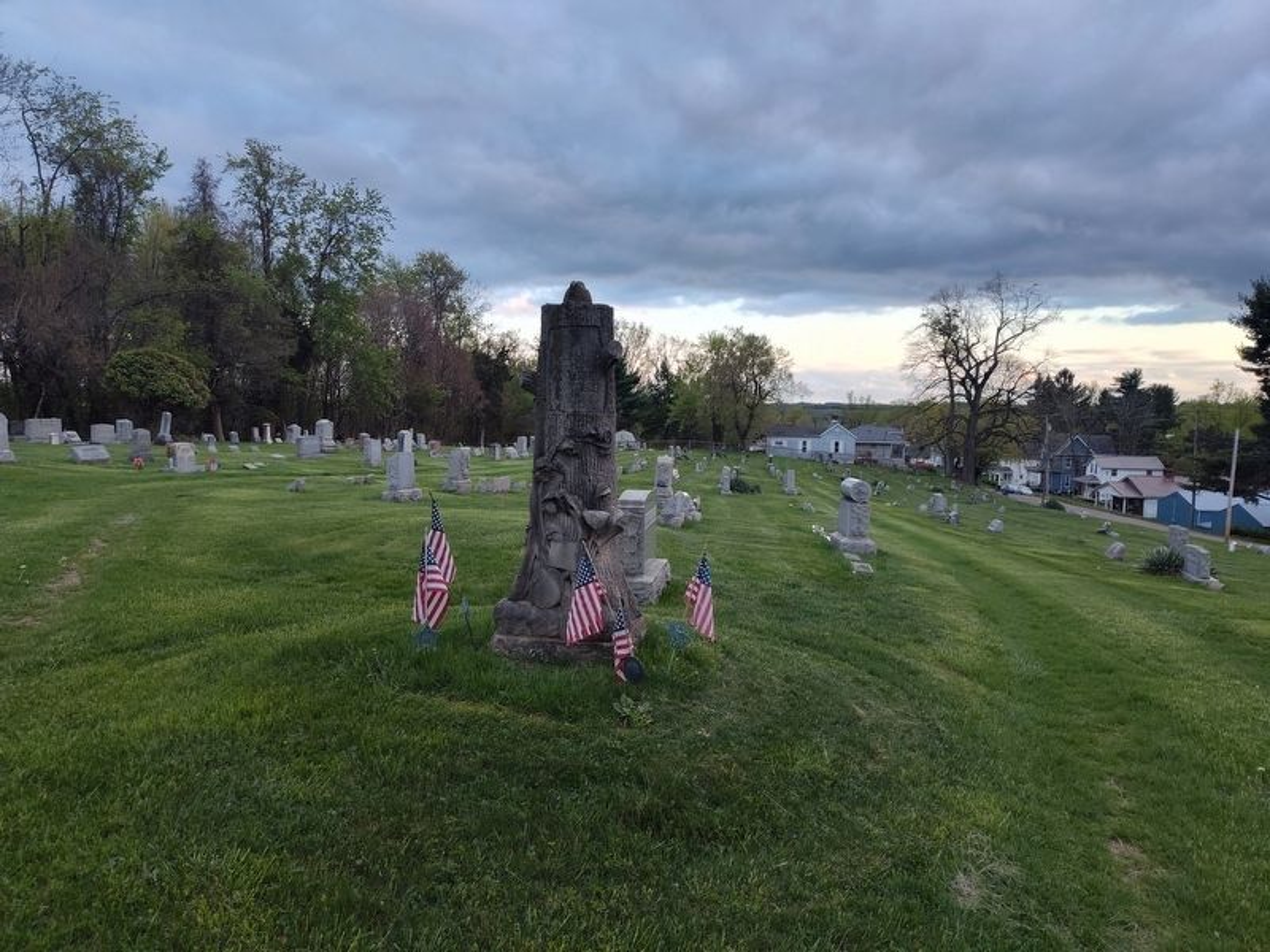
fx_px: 844
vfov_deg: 58.9
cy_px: 476
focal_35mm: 23
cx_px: 635
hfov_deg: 73.9
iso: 147
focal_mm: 5.56
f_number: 1.8
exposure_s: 1/200
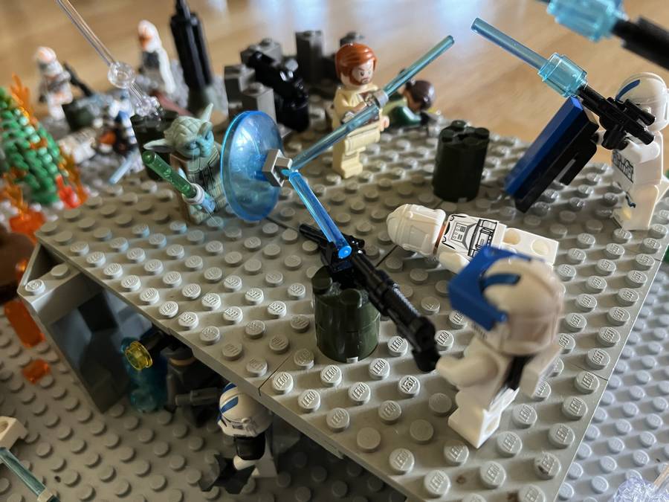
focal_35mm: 26
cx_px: 334
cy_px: 251
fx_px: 502
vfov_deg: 53.1
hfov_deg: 67.3
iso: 400
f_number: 1.6
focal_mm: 5.1
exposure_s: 1/60
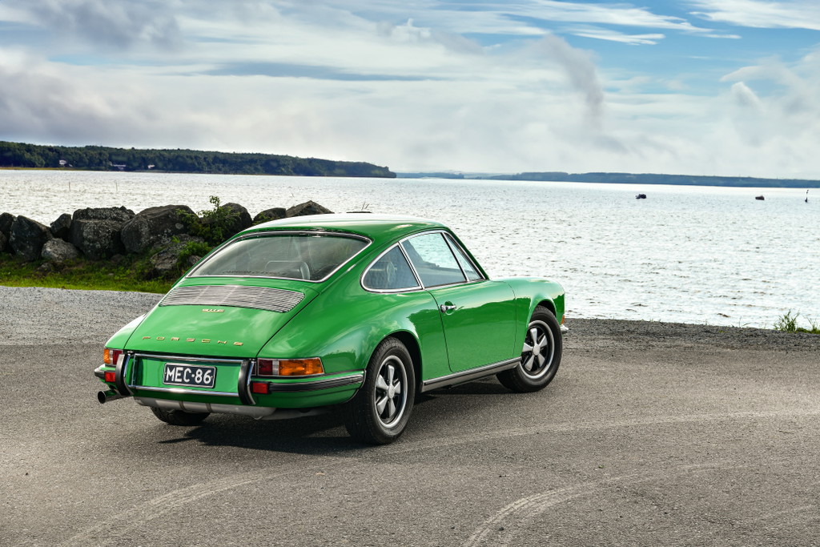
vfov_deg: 21.9
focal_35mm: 62
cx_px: 410
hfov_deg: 32.4
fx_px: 1412
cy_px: 274
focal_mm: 62
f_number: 10
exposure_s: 1/125
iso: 250
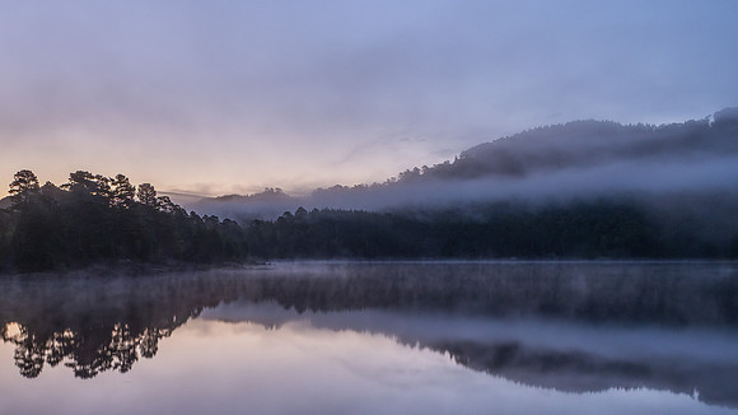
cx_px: 209
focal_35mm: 38
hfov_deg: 51.7
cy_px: 332
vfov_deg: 30.8
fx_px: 734
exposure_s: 1/1.25
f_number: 7.1
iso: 200
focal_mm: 12
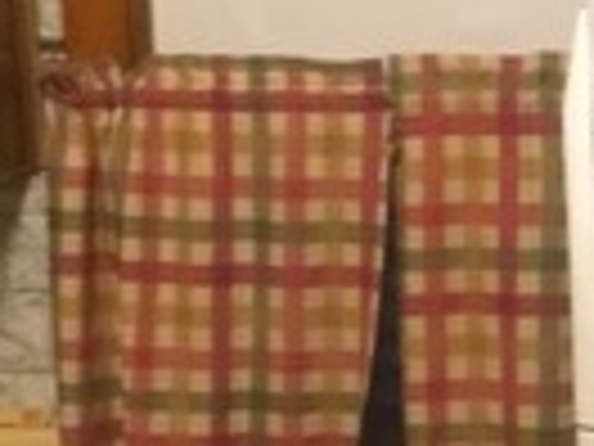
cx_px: 688
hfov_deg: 13.6
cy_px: 464
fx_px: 2420
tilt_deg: -11.6
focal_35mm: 141
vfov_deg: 10.4
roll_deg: +3.3
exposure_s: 1/30
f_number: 2.2
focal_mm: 4.15
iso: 250
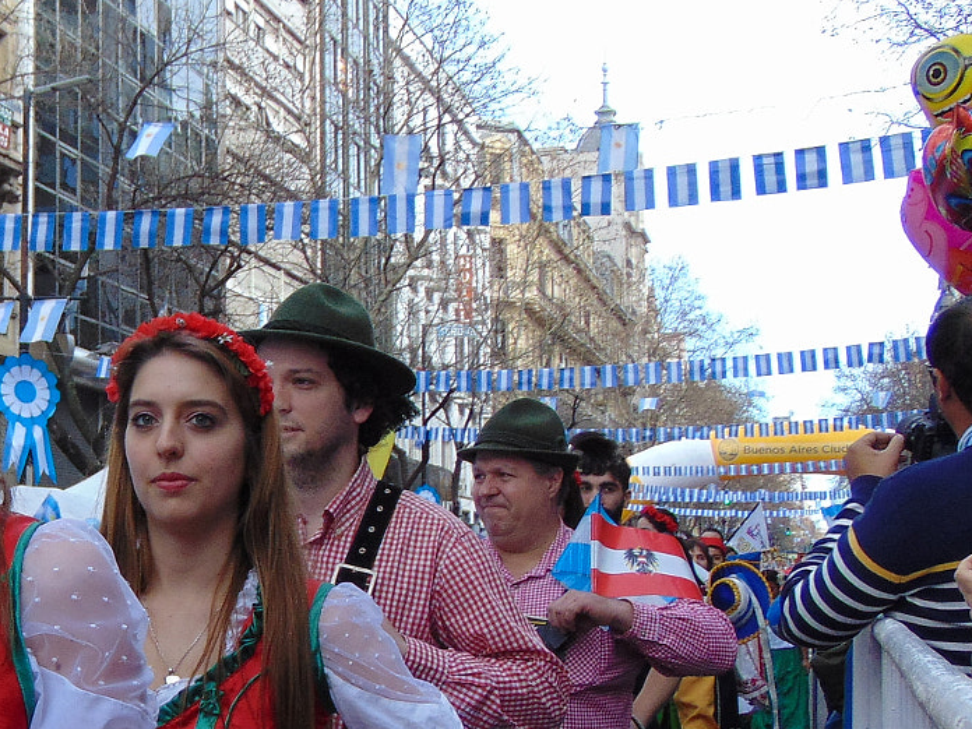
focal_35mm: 69
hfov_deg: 26.5
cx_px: -18
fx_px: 1937
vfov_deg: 21.3
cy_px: 464
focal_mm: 5.4
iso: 80
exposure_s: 1/250
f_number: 3.1
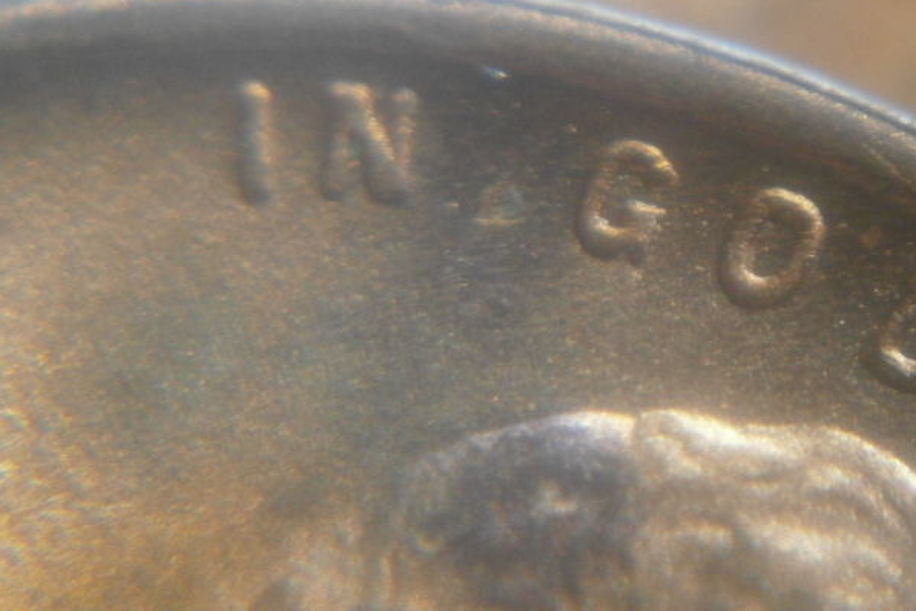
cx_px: 459
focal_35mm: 116
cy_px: 330
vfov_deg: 11.8
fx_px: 2951
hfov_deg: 17.6
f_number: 5.8
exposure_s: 1/100
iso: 800
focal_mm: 19.6
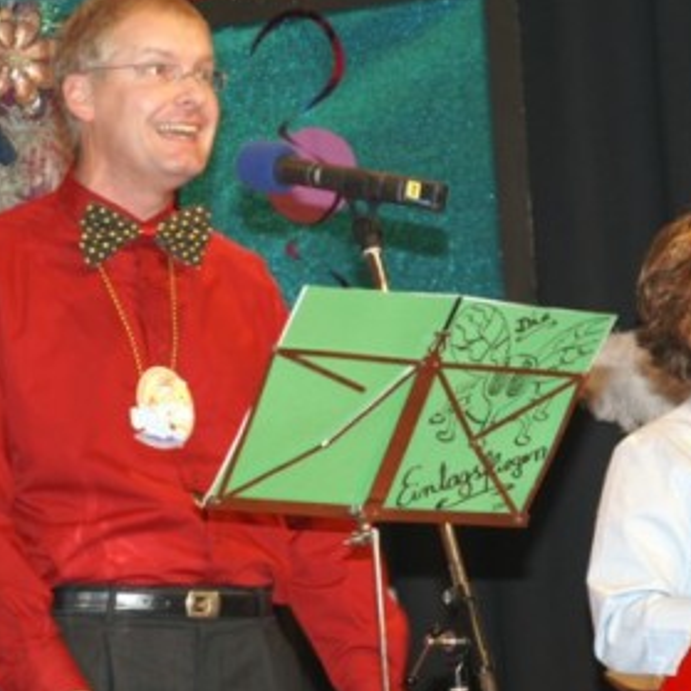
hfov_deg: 8.8
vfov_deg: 8.8
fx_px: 4467
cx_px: 409
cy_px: 363
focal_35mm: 198
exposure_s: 1/60
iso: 400
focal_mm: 85
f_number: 5.6
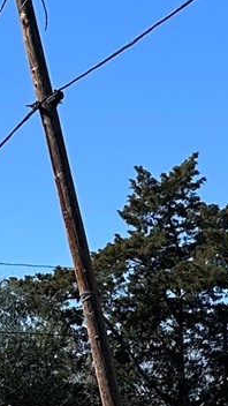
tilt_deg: -0.5
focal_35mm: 152
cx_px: 474
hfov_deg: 7.6
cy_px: 533
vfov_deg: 13.6
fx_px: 1634
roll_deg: +3.1
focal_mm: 6.86
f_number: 1.78
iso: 80
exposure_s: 1/3861
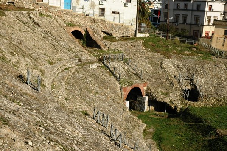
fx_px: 378
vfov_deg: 22.6
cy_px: 76
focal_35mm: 60
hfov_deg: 33.4
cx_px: 114
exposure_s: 1/400
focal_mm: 40
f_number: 10
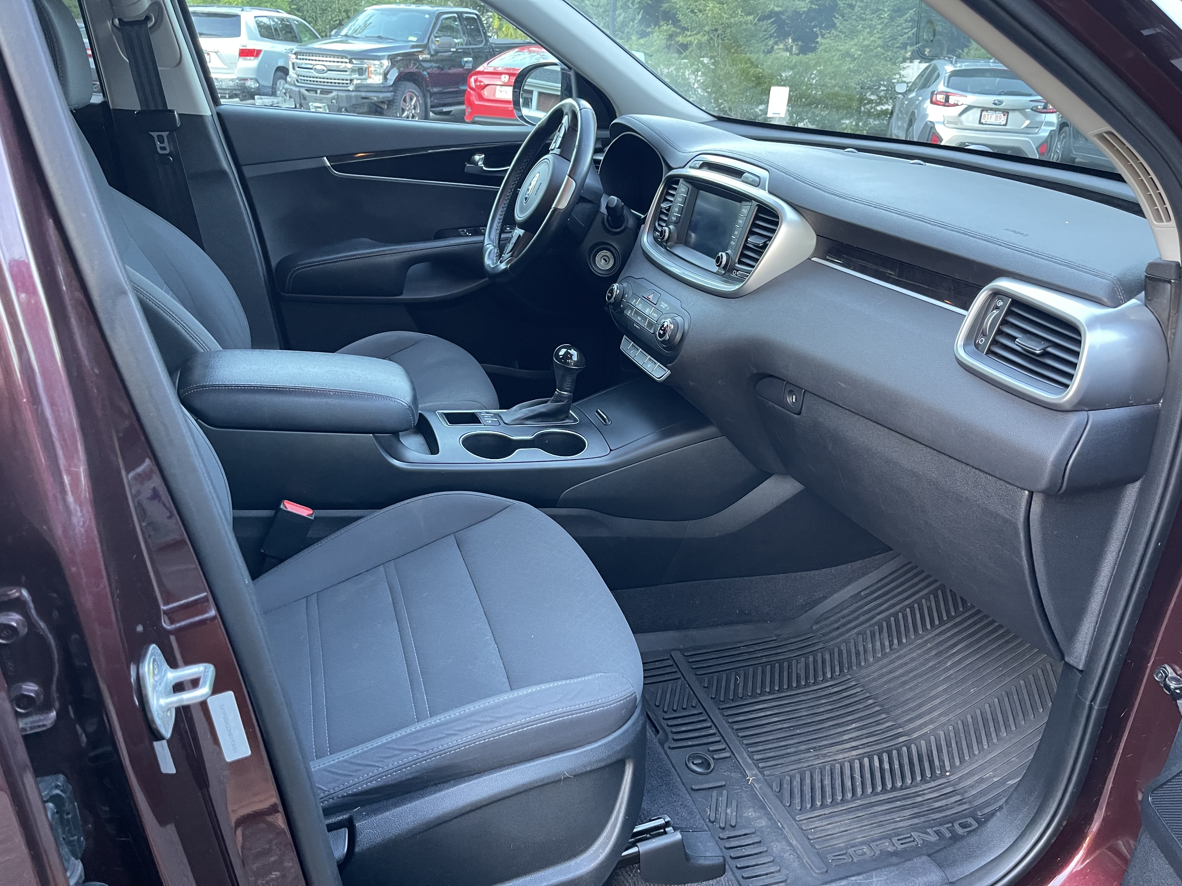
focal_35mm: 25
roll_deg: -1.3
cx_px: 591
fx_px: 854
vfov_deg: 54.9
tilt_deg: -23.0
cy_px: 443
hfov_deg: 69.4
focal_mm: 5.1
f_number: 1.6
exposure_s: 1/60
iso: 320
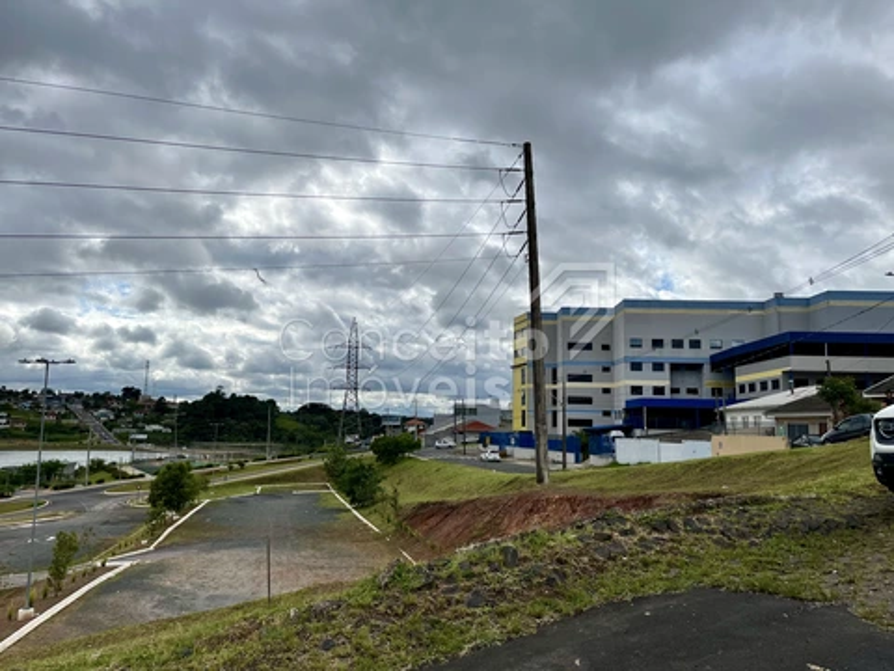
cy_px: 336
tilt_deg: +8.3
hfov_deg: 67.3
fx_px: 671
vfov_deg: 53.1
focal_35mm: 26
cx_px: 447
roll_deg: -0.6
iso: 50
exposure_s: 1/7353
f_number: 1.6
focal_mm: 5.1
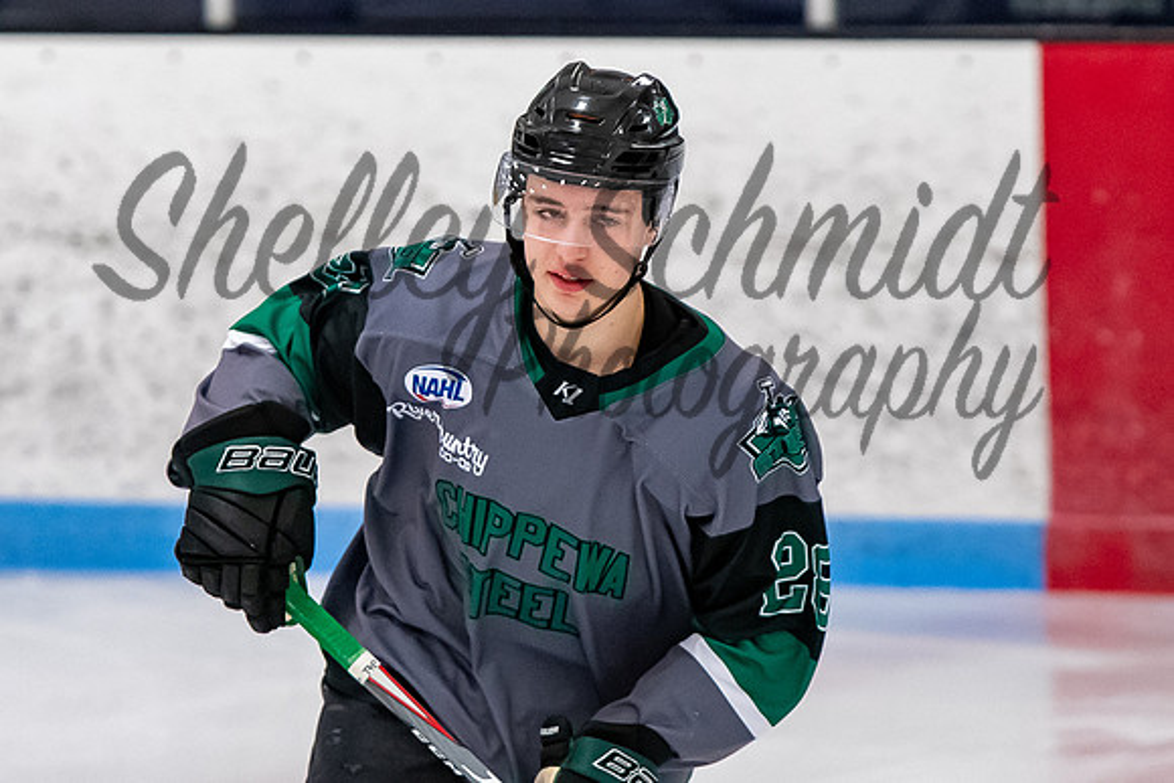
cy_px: 340
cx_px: 527
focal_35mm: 519
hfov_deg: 4.0
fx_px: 16922
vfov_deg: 2.7
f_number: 3.5
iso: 2500
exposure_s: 1/800
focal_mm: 200
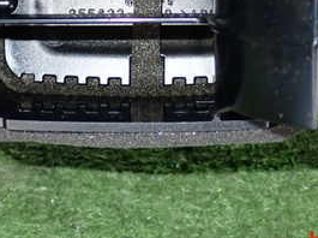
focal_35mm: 93
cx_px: 221
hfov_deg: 21.0
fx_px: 853
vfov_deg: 15.5
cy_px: -12
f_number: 8
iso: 640
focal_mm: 7.31
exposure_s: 1/40
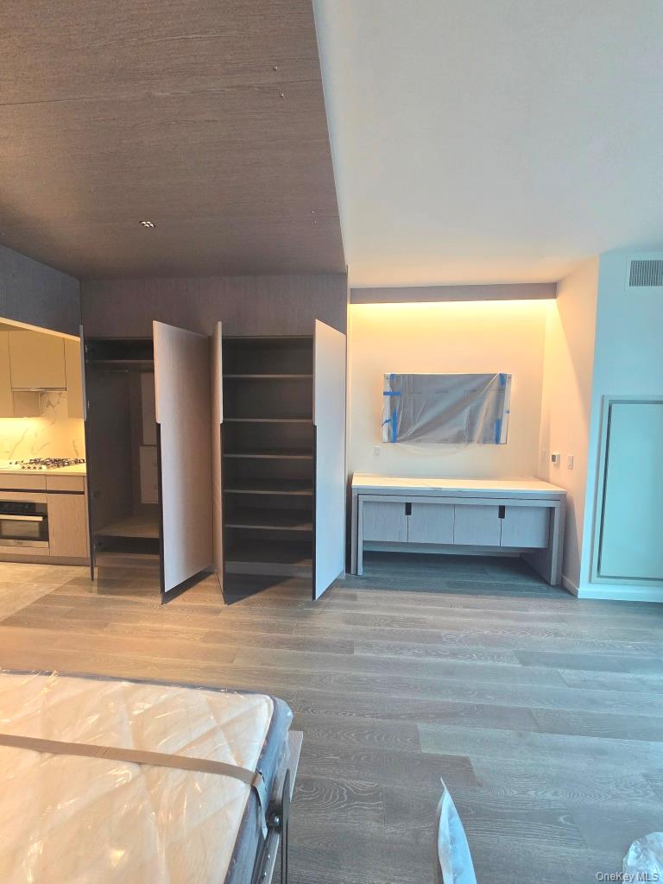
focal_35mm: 13
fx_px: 332
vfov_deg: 106.2
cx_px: 332
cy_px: 442
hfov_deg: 89.9
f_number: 2.2
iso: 250
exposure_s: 1/60
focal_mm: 2.2
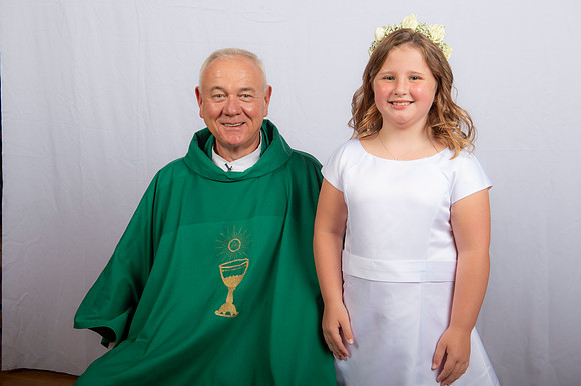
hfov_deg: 41.1
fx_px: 774
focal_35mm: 48
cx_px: 290
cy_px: 193
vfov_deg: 28.0
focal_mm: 48
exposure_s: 1/200
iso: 320
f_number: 8
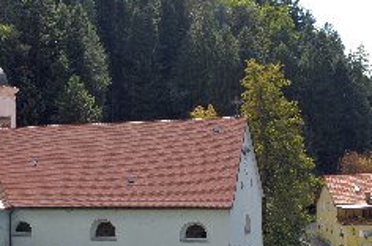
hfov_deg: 28.3
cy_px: 172
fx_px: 731
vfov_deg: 19.0
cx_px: 113
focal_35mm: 71
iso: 400
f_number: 9
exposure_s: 1/250
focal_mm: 25
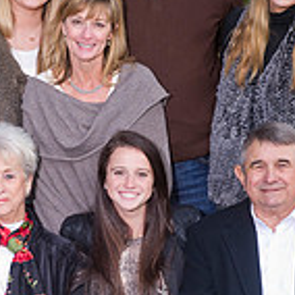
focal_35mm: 167
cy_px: 220
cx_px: 149
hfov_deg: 10.5
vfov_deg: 10.4
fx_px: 1610
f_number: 7.1
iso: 800
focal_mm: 62
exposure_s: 1/200
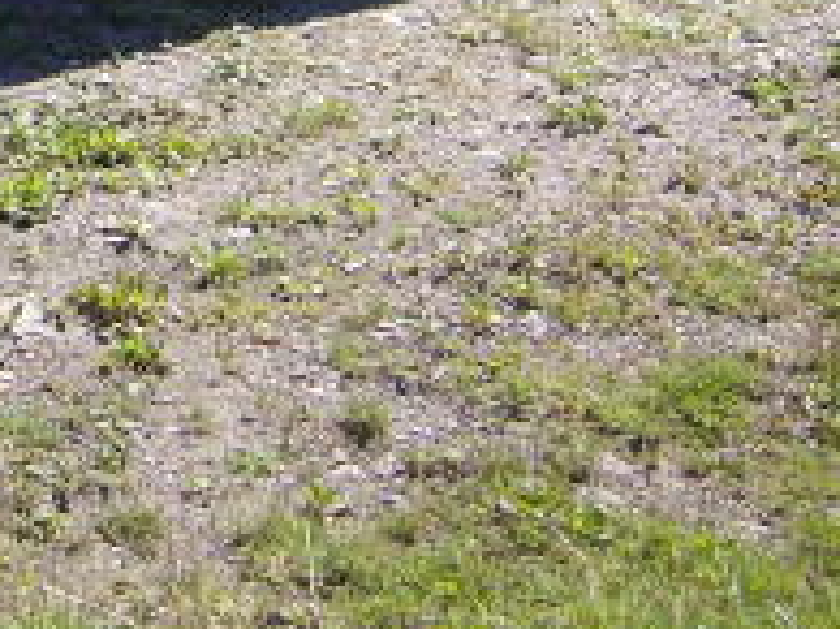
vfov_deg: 12.0
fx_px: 2862
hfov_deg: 15.6
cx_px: -366
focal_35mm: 118
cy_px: -278
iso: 100
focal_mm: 6
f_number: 4.7
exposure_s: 1/345
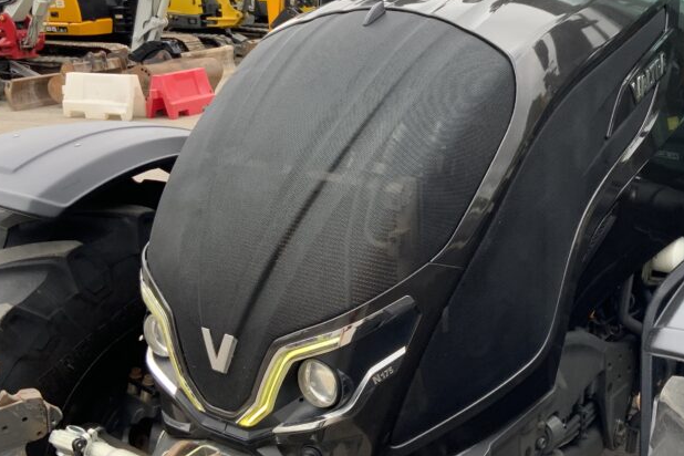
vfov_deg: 27.0
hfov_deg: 38.9
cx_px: 481
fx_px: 950
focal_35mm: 50
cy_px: 209
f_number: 1.8
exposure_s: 1/197
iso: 16
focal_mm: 3
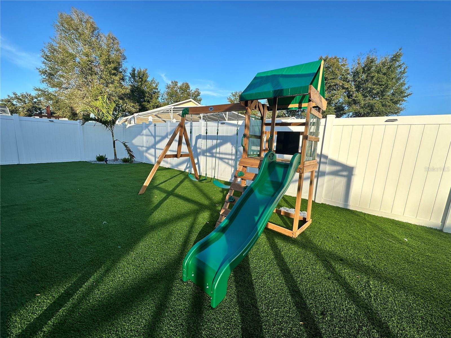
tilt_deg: -9.4
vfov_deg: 85.7
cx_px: 226
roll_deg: -3.1
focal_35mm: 14
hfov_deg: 102.1
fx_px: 182
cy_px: 169
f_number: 2.2
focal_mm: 2.22
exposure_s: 1/774
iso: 40
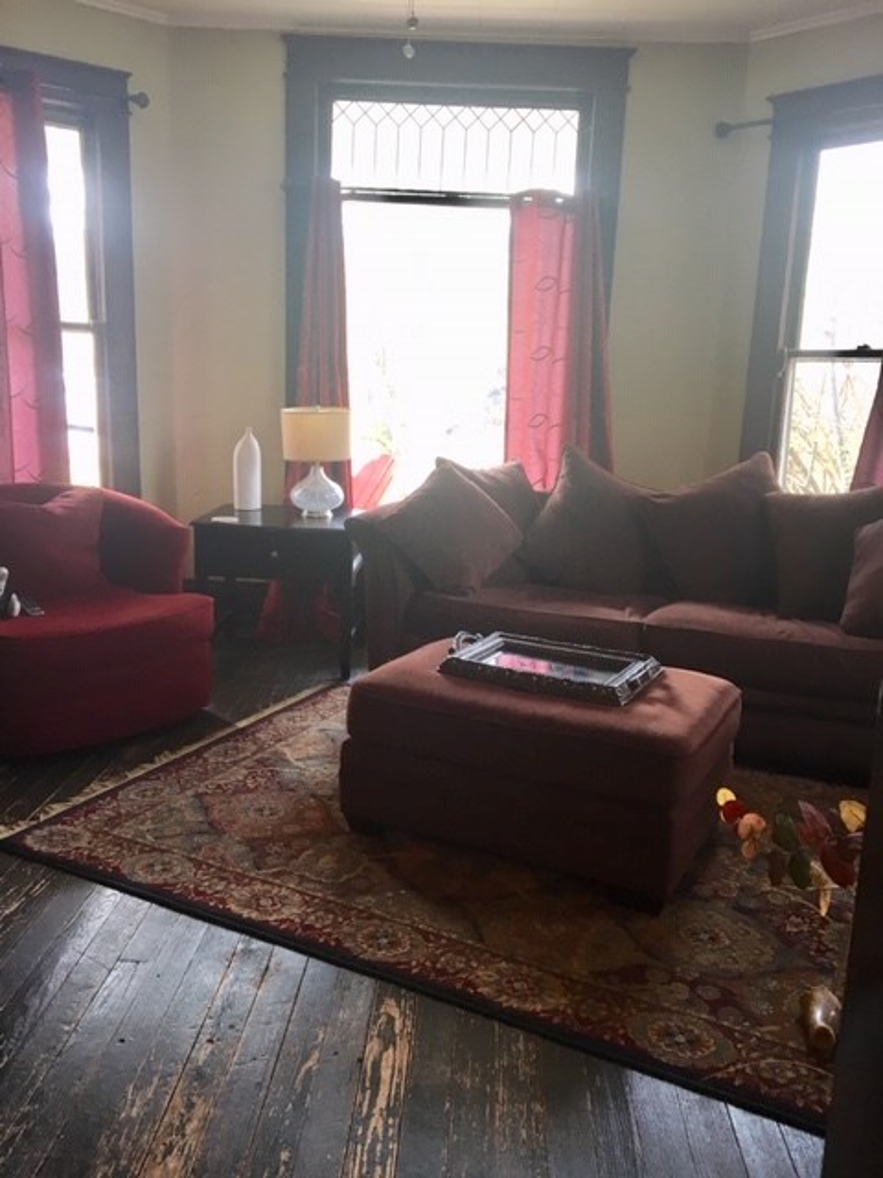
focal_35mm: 29
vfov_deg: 61.7
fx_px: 986
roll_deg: -1.4
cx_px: 442
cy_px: 589
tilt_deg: -12.6
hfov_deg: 48.2
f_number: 2.2
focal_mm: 4.15
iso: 40
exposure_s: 1/30
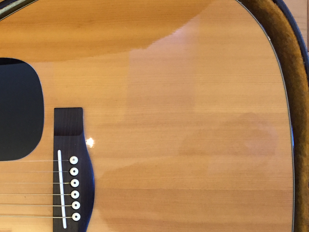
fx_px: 491
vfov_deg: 26.1
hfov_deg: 32.7
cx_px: 17
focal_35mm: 55
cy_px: 186
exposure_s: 1/30
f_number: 2.2
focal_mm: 4.15
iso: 160
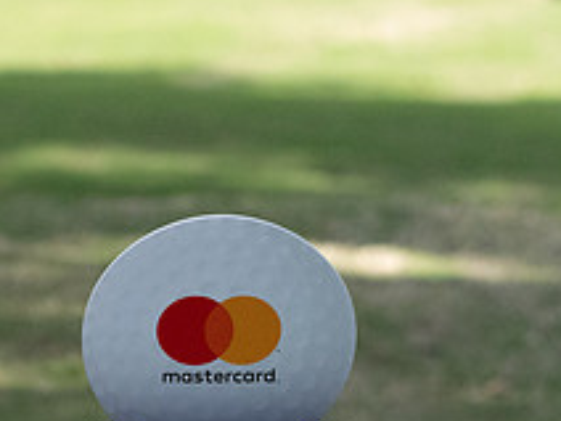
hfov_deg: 2.5
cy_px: 438
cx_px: -124
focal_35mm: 789
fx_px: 12787
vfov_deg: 1.9
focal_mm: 200
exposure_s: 1/5000
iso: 2500
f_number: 5.6
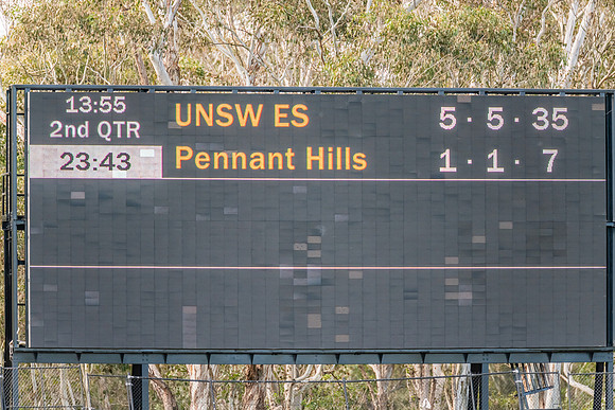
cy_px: 205
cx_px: 308
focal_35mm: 427
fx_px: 7288
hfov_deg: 4.8
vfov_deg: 3.2
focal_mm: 420
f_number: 4
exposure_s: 1/1600
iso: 1250
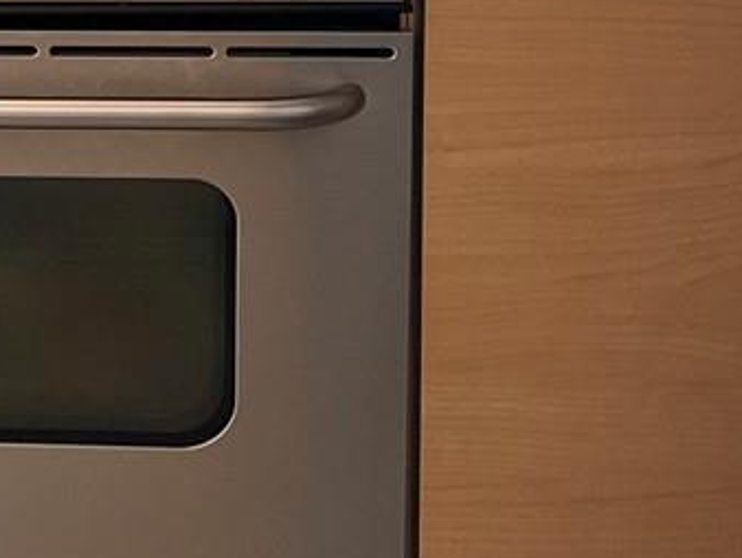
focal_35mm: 123
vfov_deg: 11.4
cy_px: -360
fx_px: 2638
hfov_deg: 13.3
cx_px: -834
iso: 100
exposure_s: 1/60
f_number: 1.6
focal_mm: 5.1
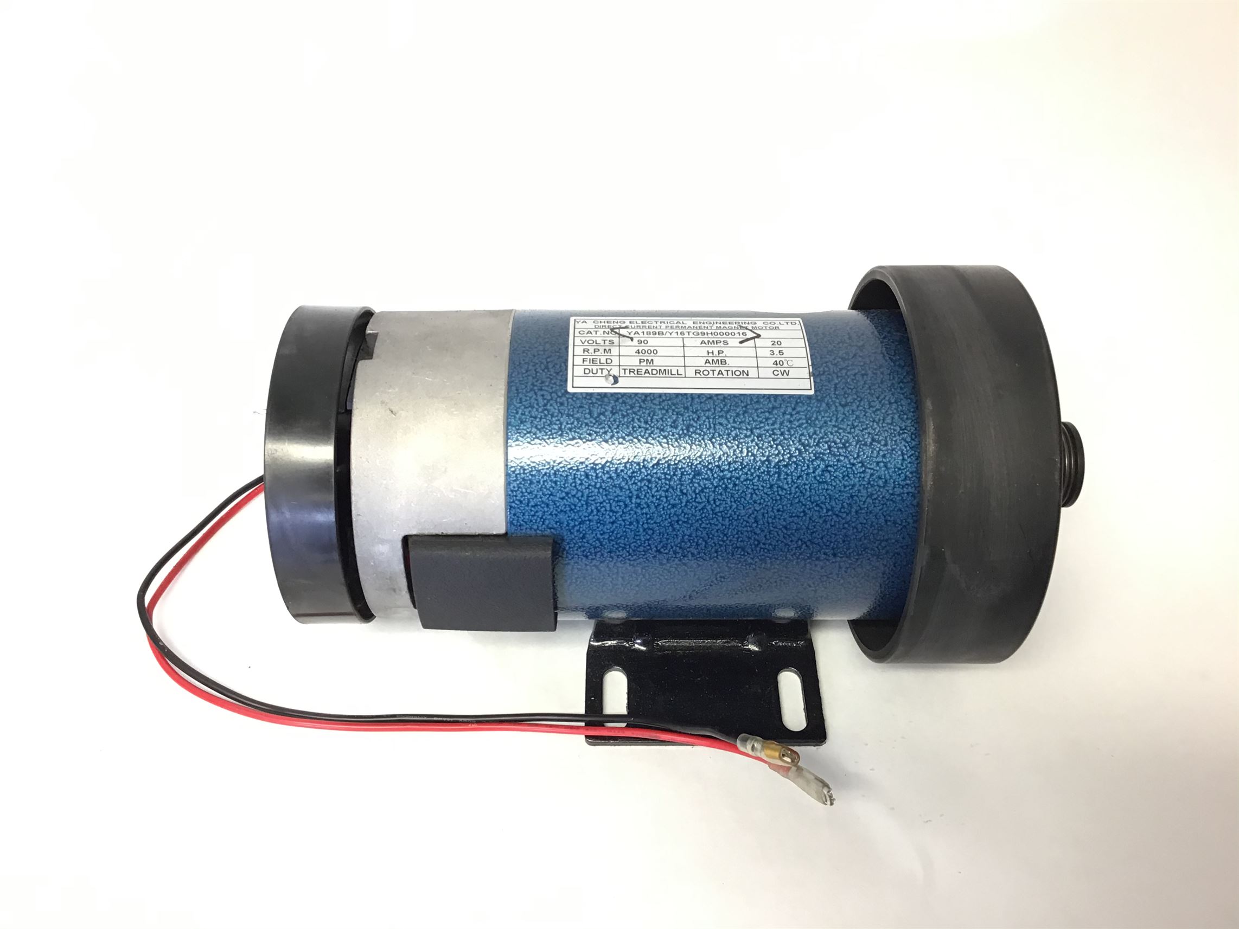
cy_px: 464
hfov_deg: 58.4
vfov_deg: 45.4
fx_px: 1110
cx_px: 620
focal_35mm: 31
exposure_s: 1/30
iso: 64
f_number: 2.4
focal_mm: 3.3
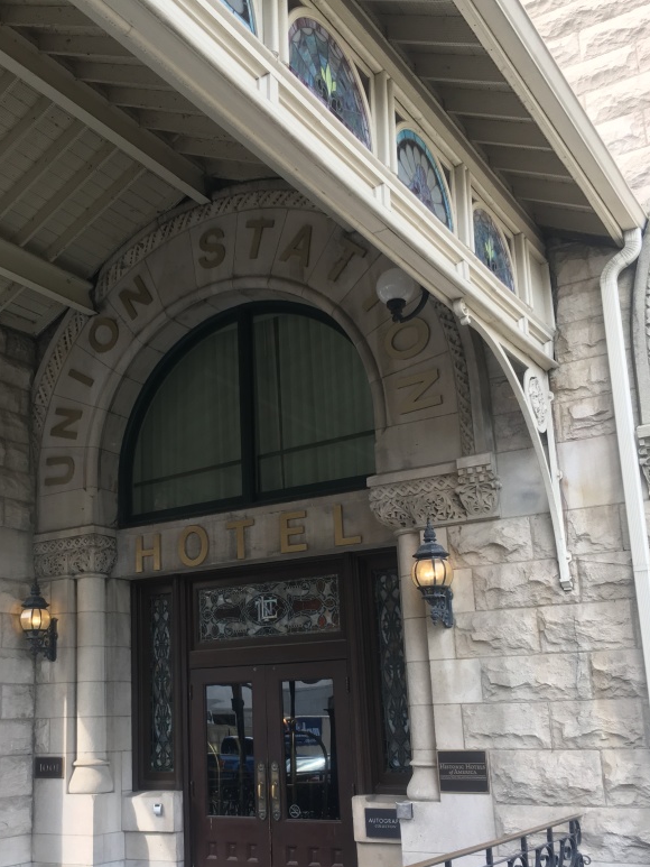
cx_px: 210
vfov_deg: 46.6
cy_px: 508
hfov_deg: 35.6
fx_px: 1001
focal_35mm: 40
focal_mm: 4.15
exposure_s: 1/120
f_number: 2.2
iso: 32
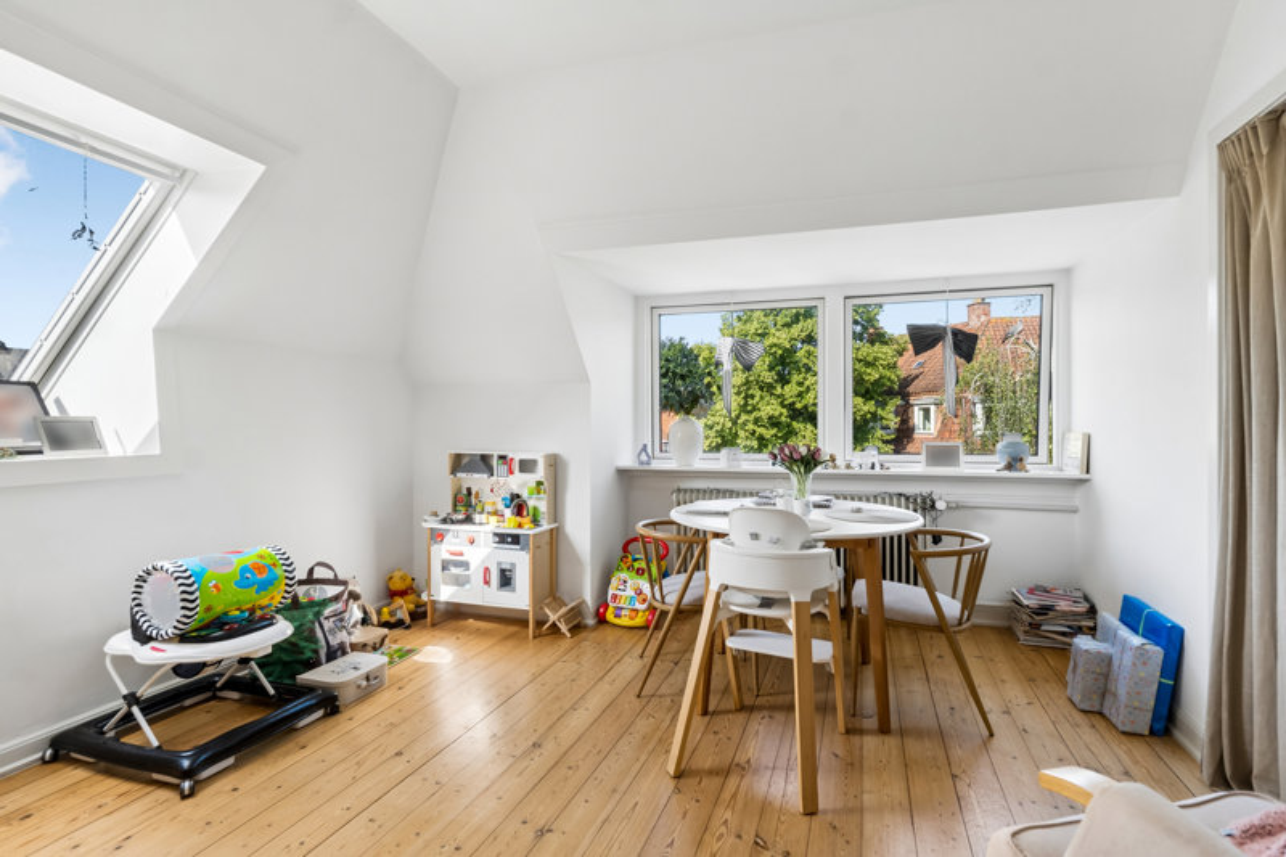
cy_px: 428
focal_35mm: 20
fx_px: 696
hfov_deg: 85.4
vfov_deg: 63.2
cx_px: 643
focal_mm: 13
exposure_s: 1/20
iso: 200
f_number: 8
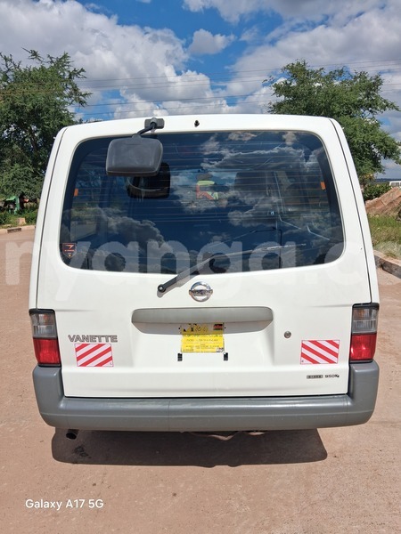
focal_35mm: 27
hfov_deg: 51.4
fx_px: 417
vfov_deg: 65.3
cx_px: 200
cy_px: 267
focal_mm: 4
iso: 25
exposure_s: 1/1276
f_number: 1.8
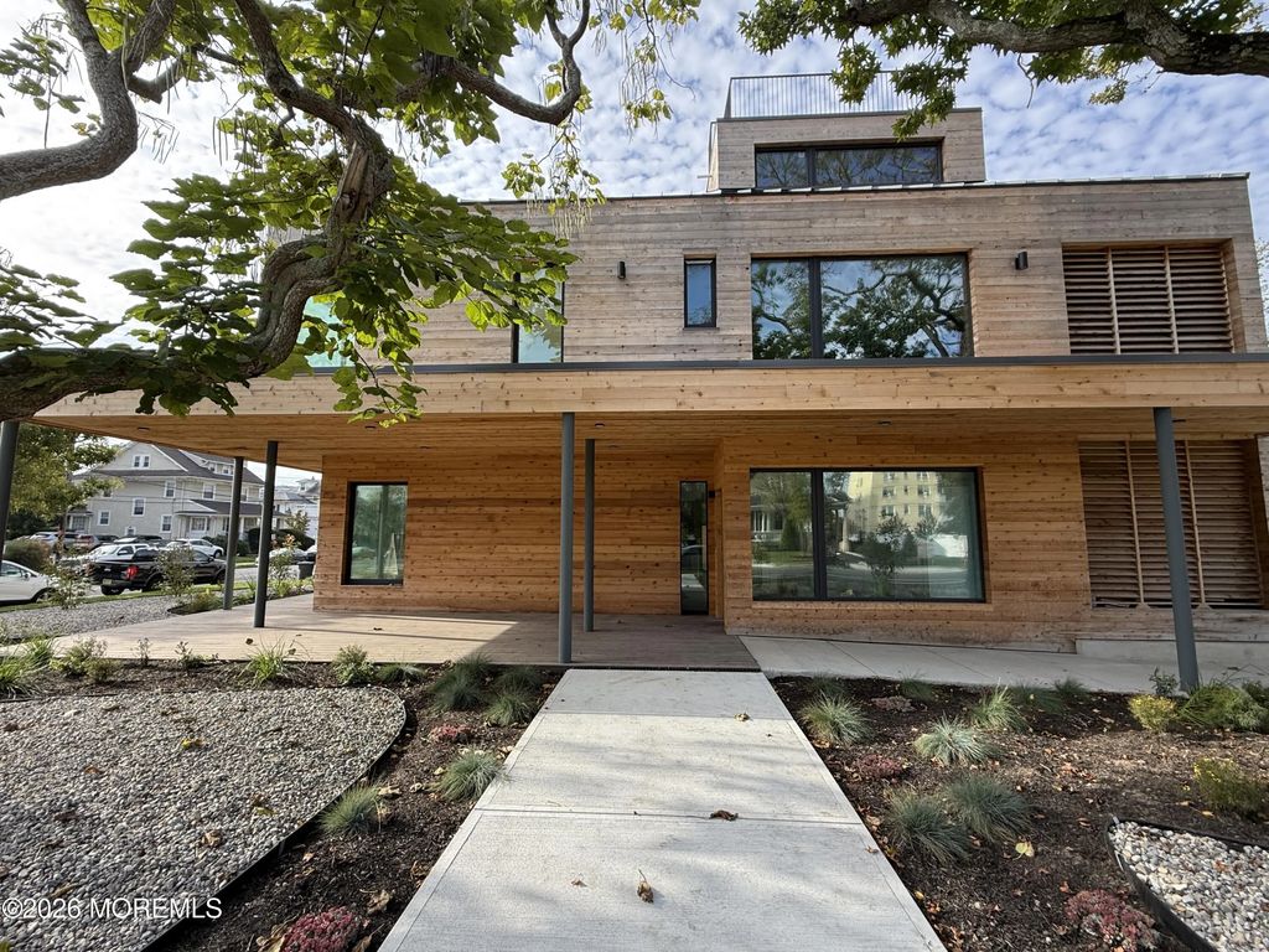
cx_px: 634
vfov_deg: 85.7
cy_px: 476
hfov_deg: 102.1
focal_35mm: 14
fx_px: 513
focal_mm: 2.22
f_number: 2.2
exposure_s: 1/276
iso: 50
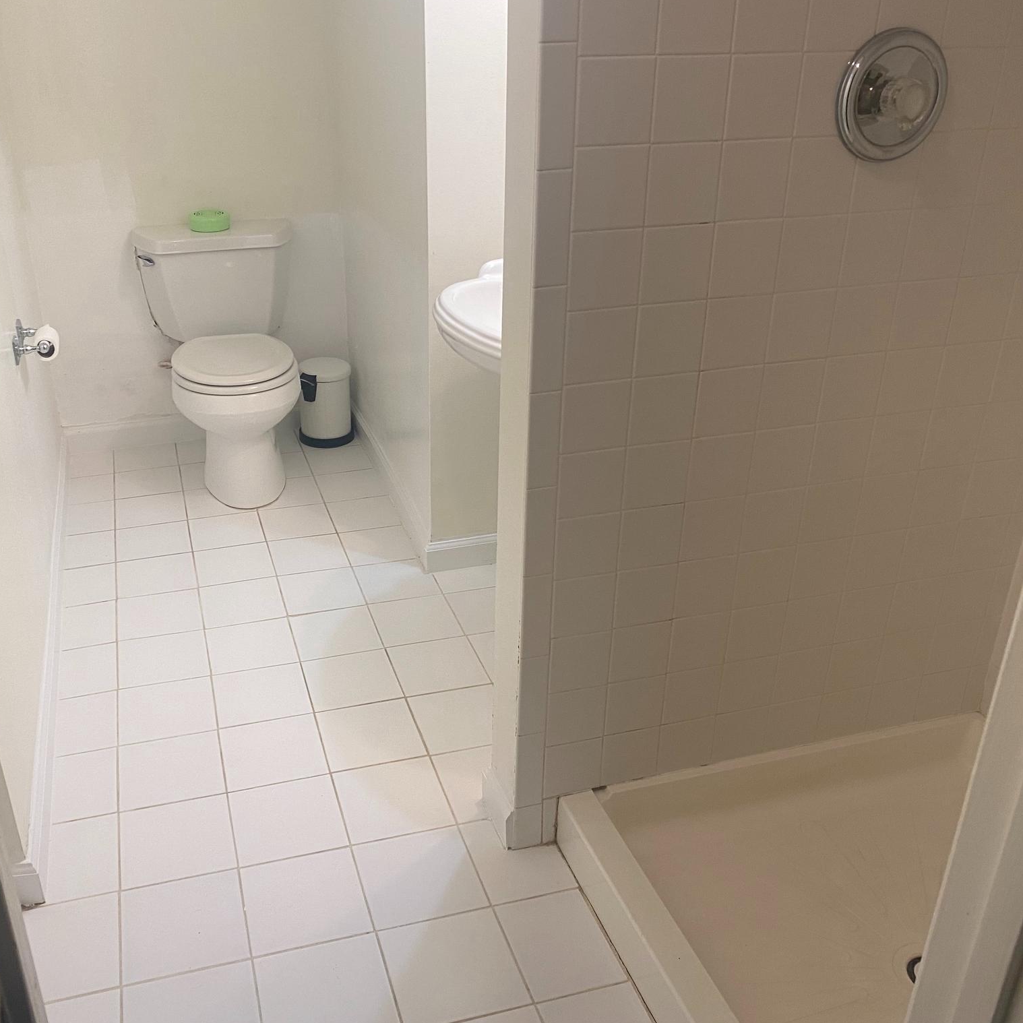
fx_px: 1036
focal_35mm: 31
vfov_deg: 52.5
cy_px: 509
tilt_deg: -26.1
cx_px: 454
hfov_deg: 52.4
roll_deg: +0.9
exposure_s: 1/60
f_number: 1.8
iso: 80
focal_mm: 4.25
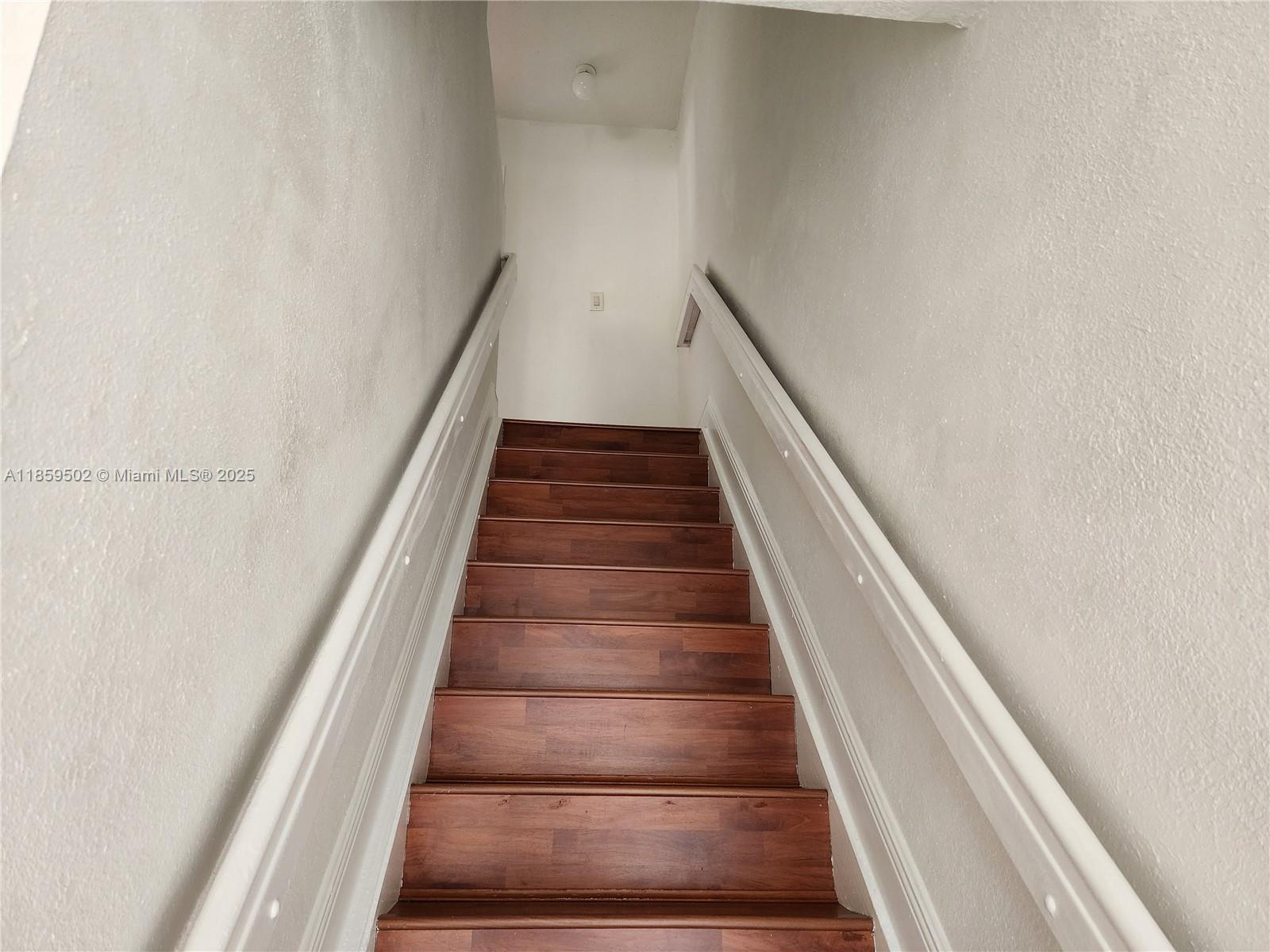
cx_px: 635
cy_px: 476
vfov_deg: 58.9
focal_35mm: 23
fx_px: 844
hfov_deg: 73.9
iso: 250
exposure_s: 1/120
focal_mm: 6.4
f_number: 1.8
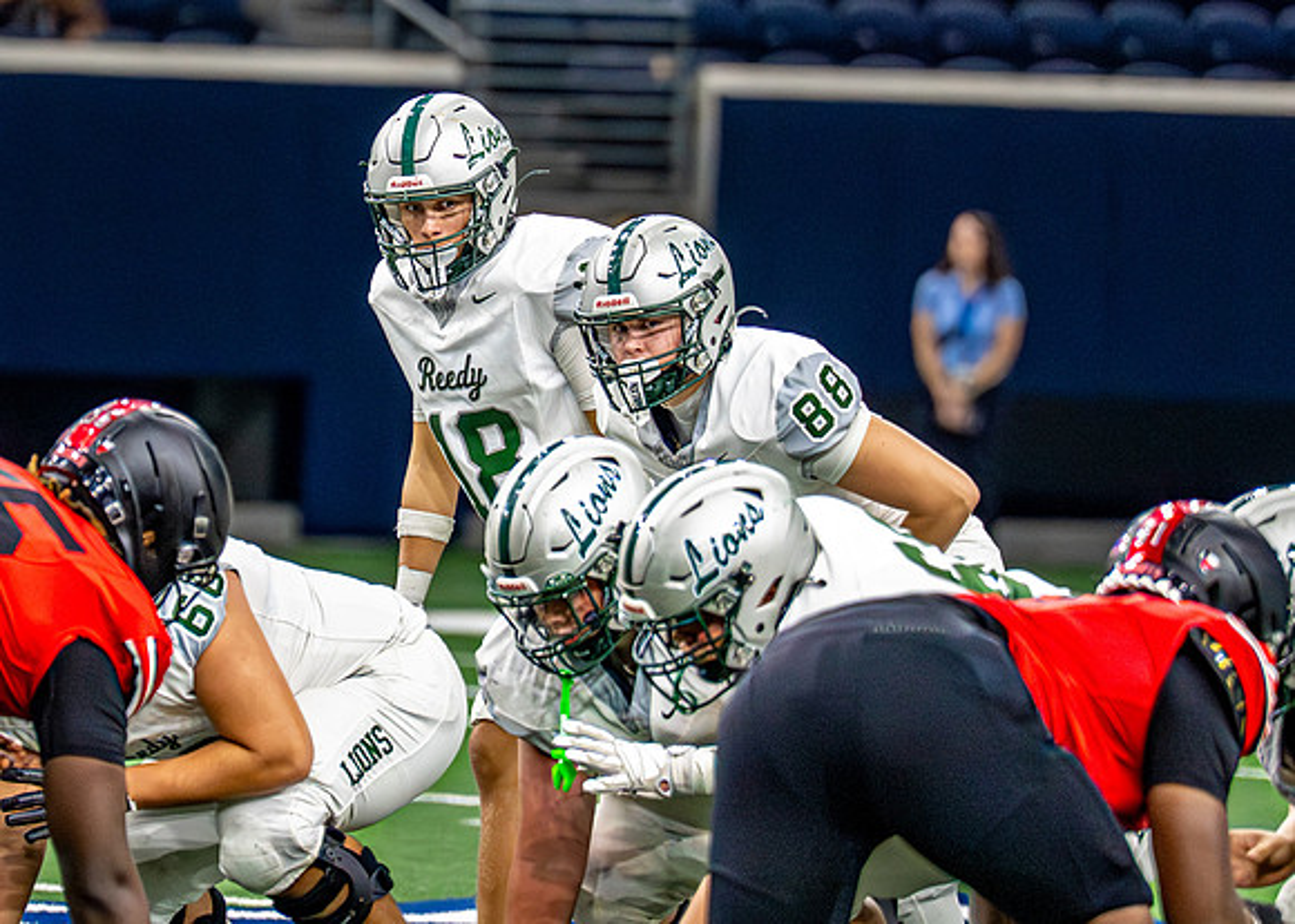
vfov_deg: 3.0
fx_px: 17832
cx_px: 390
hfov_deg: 4.2
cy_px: 275
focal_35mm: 485
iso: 5000
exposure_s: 1/2000
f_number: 2.8
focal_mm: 197
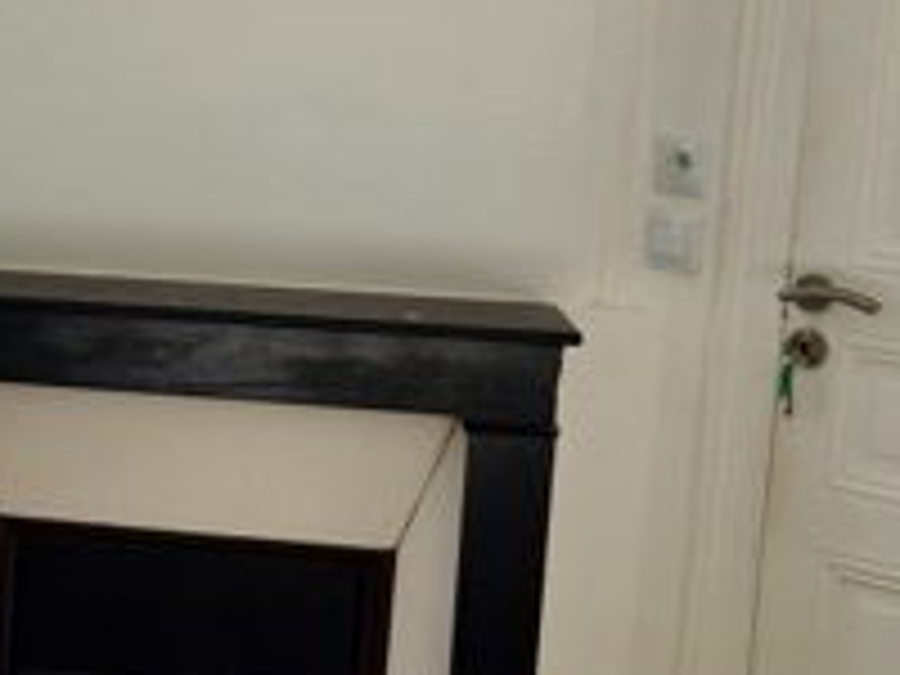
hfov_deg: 19.0
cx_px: -414
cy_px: 288
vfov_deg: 16.1
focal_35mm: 92
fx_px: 2392
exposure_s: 1/370
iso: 20
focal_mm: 5.4
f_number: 1.8
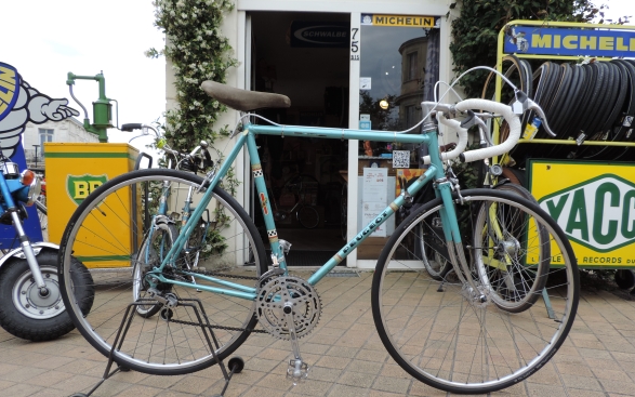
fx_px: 450
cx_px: 314
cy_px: 222
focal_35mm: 26
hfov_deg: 70.4
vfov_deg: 47.5
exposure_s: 1/320
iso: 80
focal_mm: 4.3
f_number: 3
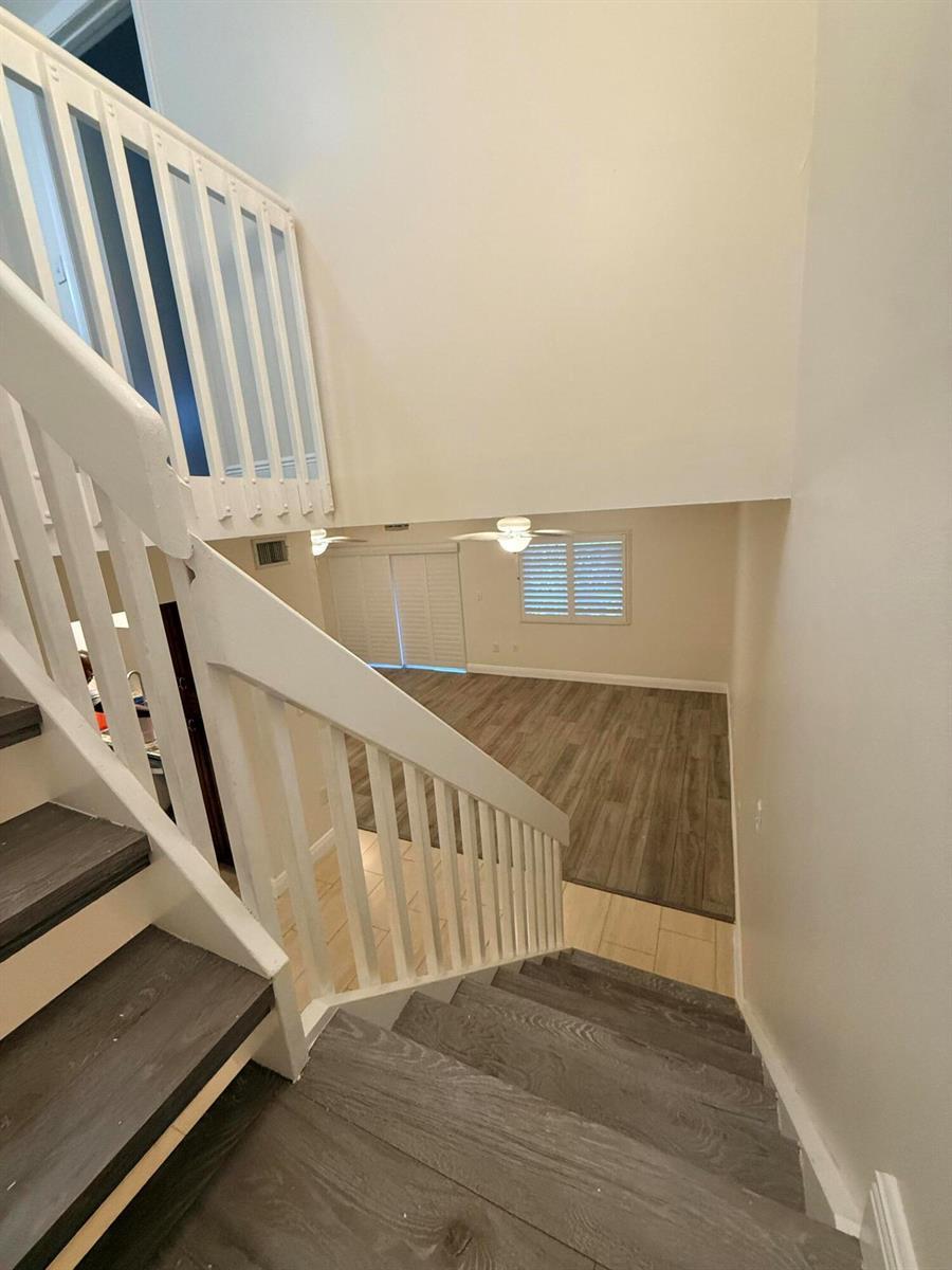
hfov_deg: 85.7
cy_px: 635
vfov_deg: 102.1
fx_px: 513
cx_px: 476
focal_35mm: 14
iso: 320
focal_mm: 2.22
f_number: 2.2
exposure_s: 1/60
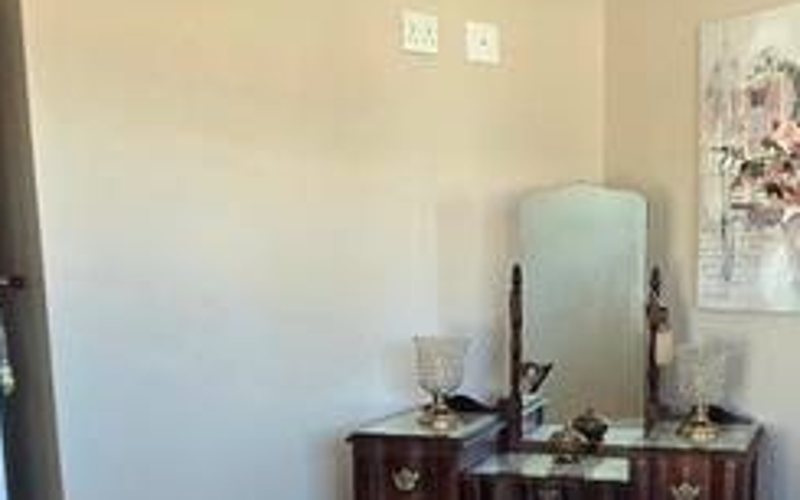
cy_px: 477
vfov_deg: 27.3
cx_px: 647
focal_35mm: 45
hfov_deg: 42.3
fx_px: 981
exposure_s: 1/50.3
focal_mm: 2.2
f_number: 2.2
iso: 80
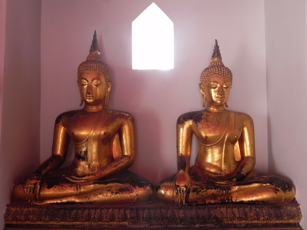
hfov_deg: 60.0
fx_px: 266
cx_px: 156
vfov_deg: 46.8
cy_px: 118
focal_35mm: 30
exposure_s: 1/30
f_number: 2.8
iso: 228
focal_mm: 5.2
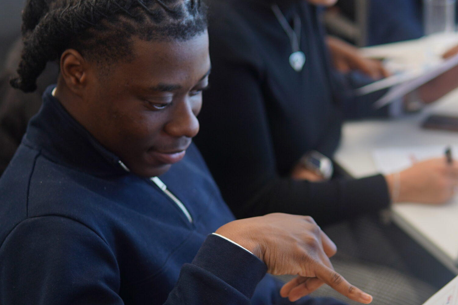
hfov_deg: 26.2
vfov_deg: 17.7
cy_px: 189
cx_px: 283
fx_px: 980
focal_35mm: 77
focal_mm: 30
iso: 125
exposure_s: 1/160
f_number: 1.8
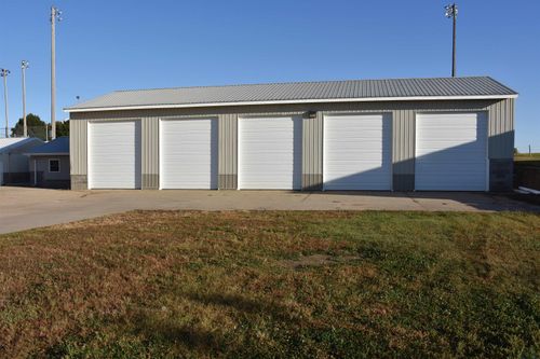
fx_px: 450
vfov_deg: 43.6
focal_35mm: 30
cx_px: 270
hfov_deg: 61.9
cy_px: 180
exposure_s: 1/500
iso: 160
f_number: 8
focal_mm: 20
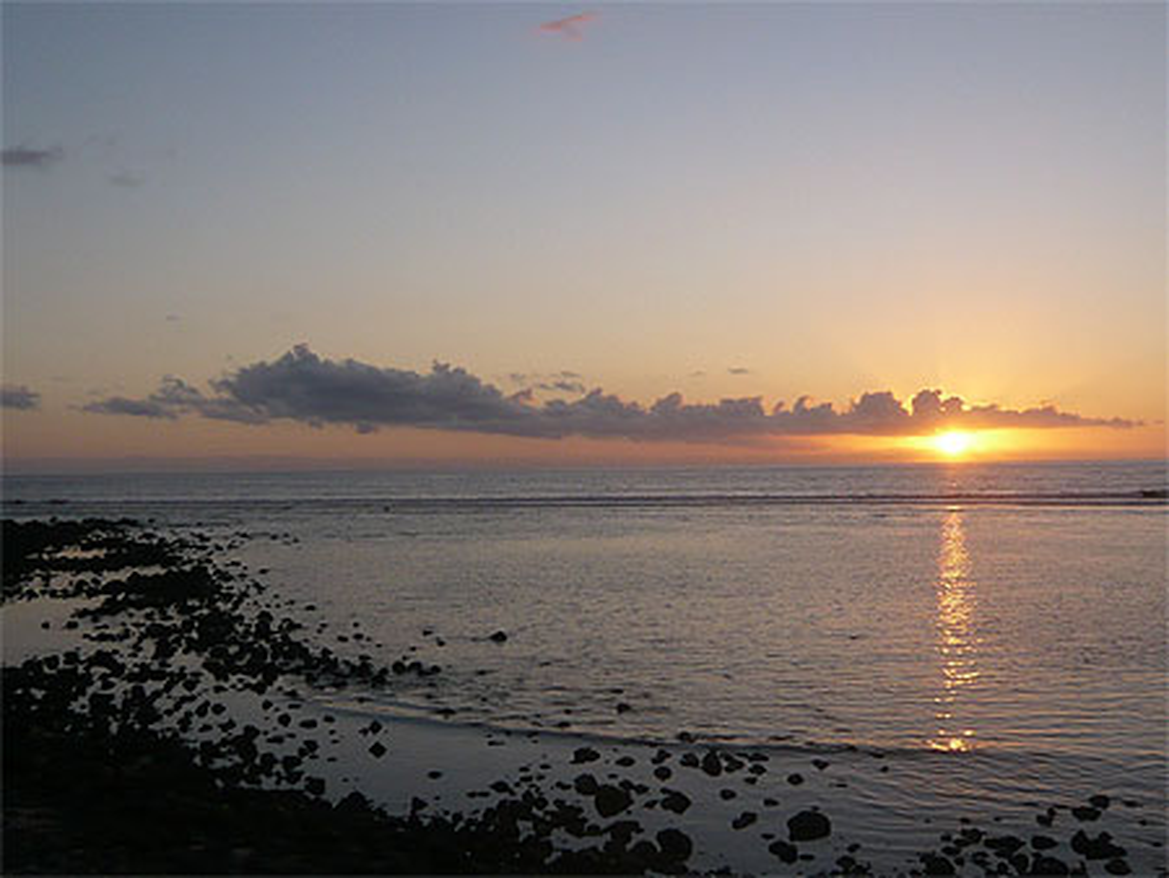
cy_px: 439
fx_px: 1250
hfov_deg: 50.1
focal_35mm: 37
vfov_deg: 38.7
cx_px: 584
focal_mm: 4.6
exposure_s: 1/500
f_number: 2.8
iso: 100
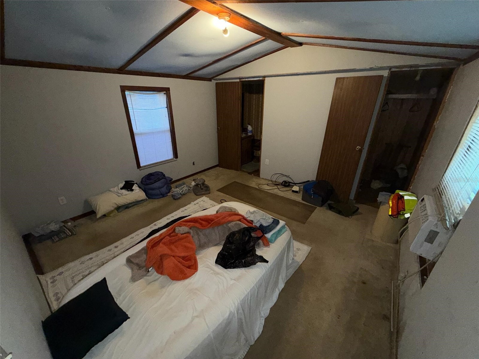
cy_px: 180
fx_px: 194
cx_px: 240
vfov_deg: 85.7
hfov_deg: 102.1
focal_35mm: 14
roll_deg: -0.4
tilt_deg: -23.5
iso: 160
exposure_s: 1/60
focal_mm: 2.22
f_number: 2.2
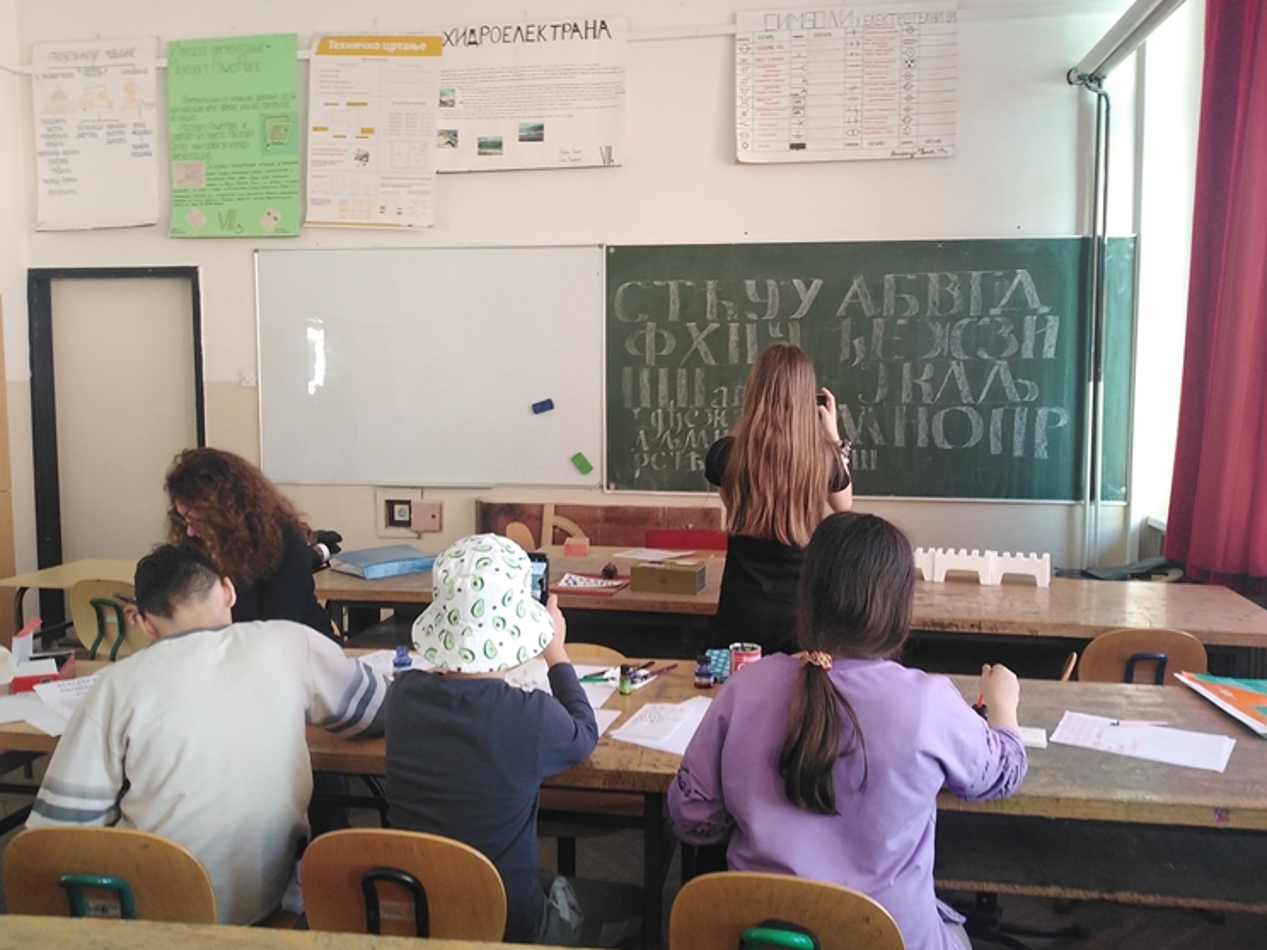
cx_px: 636
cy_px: 462
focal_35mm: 28
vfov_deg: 49.7
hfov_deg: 63.5
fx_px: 1025
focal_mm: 3.62
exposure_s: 1/30
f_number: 1.8
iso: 175
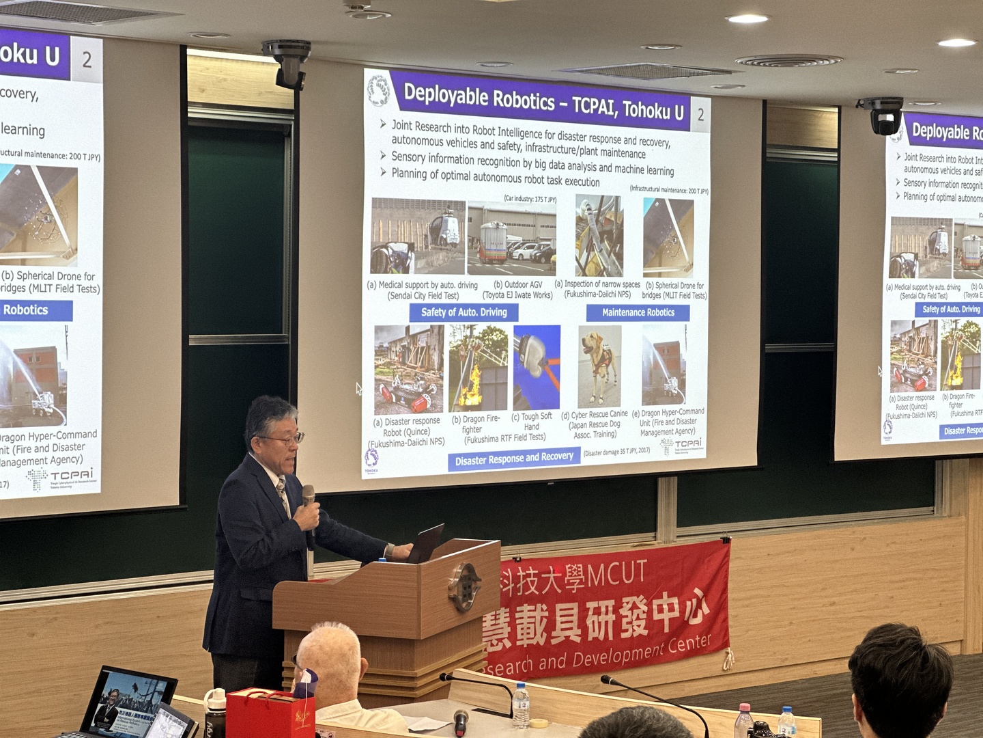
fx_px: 2187
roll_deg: -0.4
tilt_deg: -1.9
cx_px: 492
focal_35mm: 77
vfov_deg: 19.1
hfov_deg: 25.3
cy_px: 369
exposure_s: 1/60
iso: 160
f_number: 2.8
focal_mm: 9
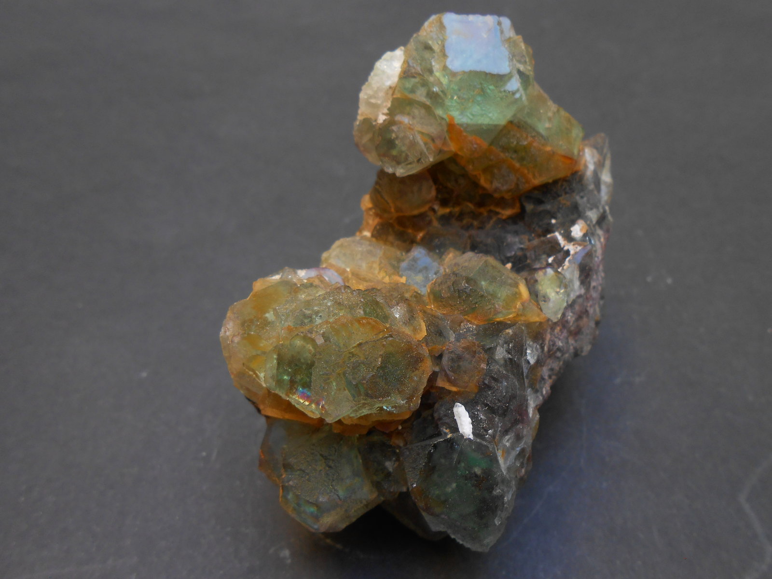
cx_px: 386
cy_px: 290
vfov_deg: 53.1
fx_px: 580
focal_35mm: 26
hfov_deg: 67.3
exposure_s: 1/30
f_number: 3.5
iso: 125
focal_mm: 4.6
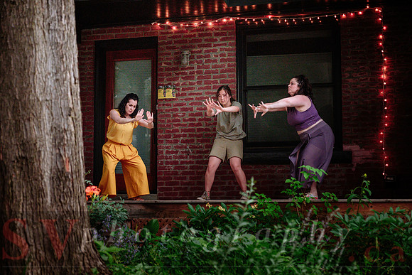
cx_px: 206
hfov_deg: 31.4
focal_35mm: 64
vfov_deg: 21.3
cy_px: 138
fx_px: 733
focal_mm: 42.7
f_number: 2.8
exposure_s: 1/320
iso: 1600
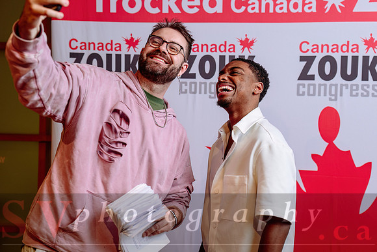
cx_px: 181
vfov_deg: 24.0
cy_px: 126
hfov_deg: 35.3
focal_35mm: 57
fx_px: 593
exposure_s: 1/160
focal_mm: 53
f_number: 2.8
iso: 200
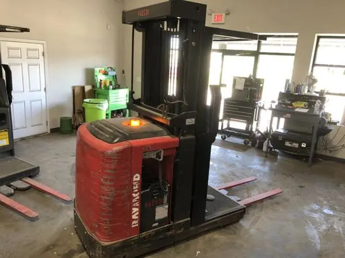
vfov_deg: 49.7
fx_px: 279
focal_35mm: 28
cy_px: 129
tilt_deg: -12.6
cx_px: 172
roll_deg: -4.2
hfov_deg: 63.4
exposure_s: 1/28
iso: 40
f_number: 1.8
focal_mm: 4
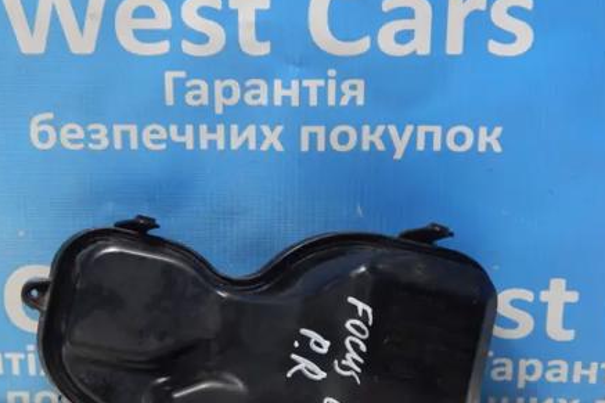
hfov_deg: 21.9
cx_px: 238
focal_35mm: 93
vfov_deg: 14.7
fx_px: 1562
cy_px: 251
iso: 360
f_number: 4
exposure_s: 1/30
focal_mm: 10.9
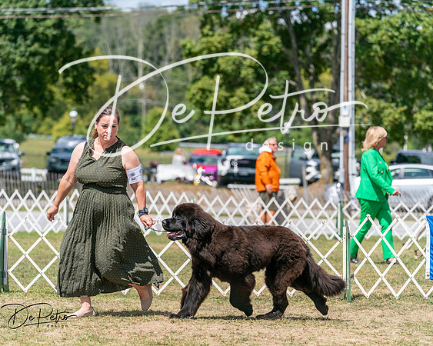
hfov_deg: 11.6
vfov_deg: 9.3
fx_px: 2135
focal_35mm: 167
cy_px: 173
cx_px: 216
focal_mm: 148
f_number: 4.5
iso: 250
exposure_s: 1/1600
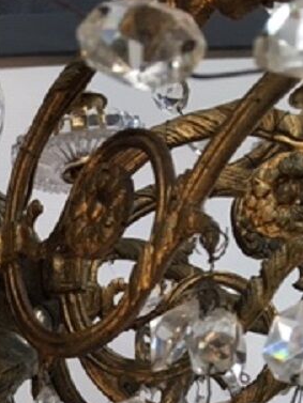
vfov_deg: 21.2
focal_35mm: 82
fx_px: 956
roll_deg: -1.8
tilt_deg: +7.0
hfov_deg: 17.1
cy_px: 548
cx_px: -72
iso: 32
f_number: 2.2
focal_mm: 4.15
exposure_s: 1/33
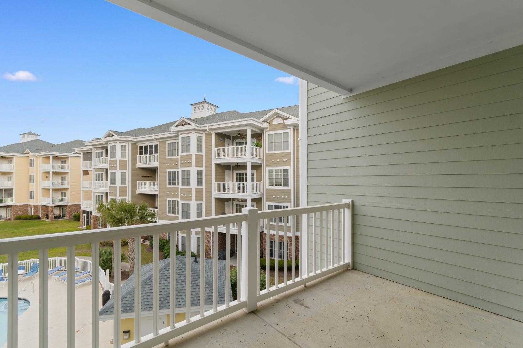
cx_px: 262
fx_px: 218
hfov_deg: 100.4
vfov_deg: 77.3
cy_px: 174
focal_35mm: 15
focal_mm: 10
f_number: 4.8
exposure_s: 1/100
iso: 100
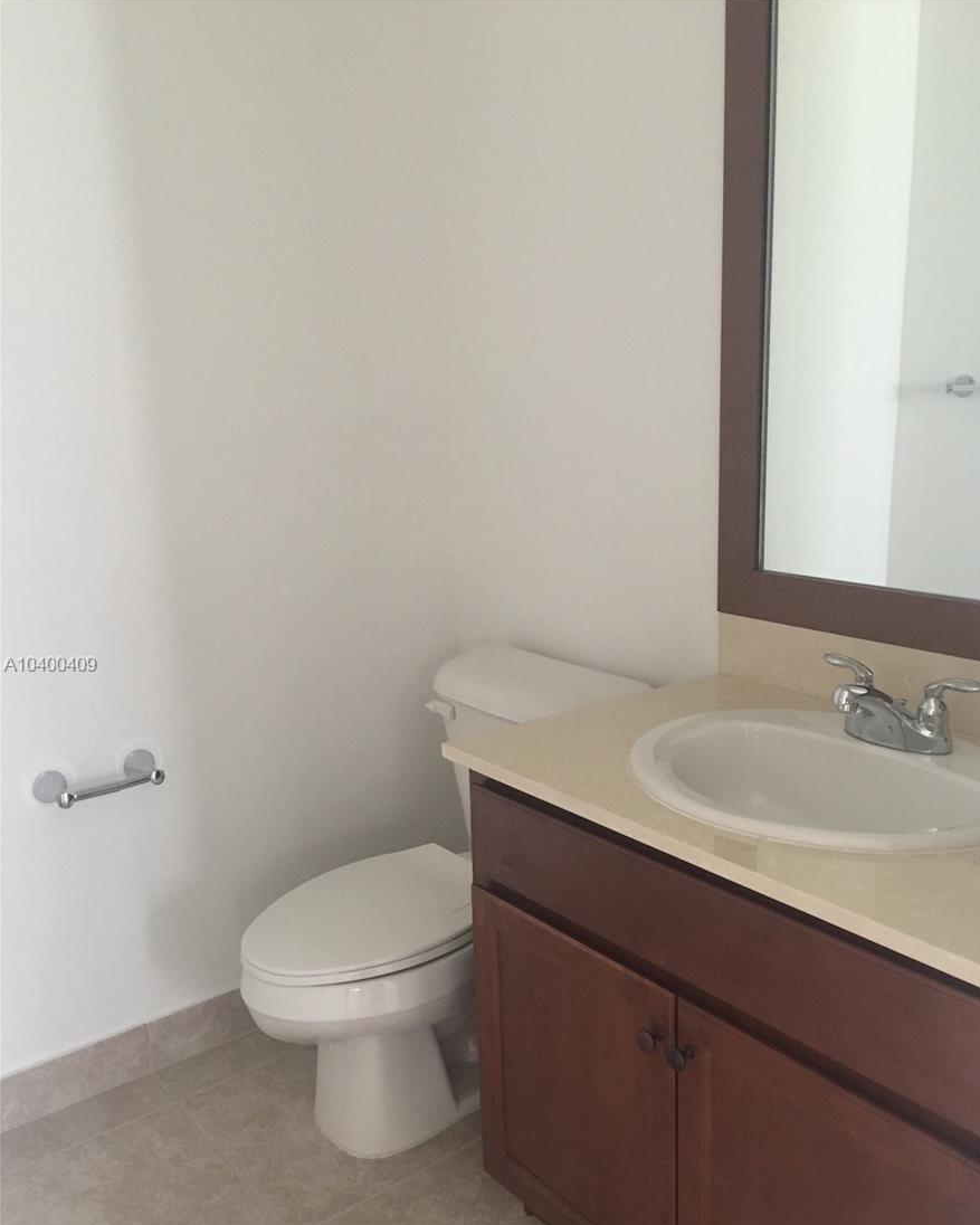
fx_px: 1124
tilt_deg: -14.2
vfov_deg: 57.1
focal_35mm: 31
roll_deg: +1.8
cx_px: 502
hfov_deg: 47.1
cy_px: 666
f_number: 2.2
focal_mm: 4.15
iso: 100
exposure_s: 1/10
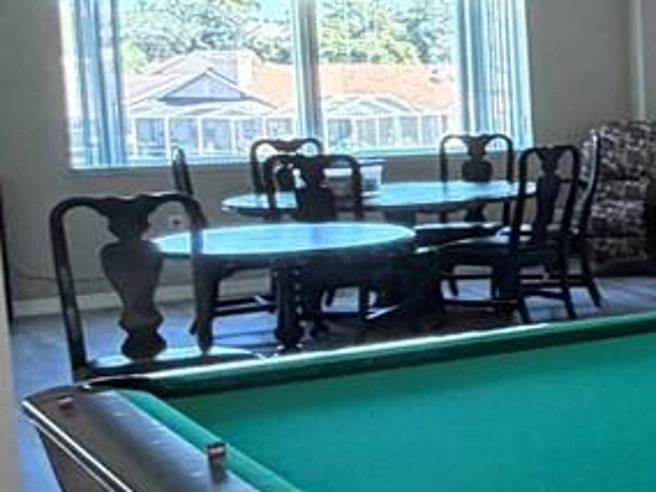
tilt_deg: -5.6
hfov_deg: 16.0
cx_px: 1460
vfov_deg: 18.6
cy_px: 185
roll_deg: -0.7
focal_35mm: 79
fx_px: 1497
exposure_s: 1/60
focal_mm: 2.22
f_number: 2.2
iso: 200
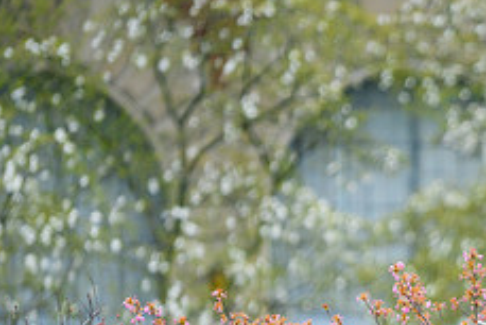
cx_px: 601
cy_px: 327
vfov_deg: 1.1
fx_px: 16777
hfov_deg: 1.7
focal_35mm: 1242
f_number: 2.8
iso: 110
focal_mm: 400
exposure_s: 1/1000
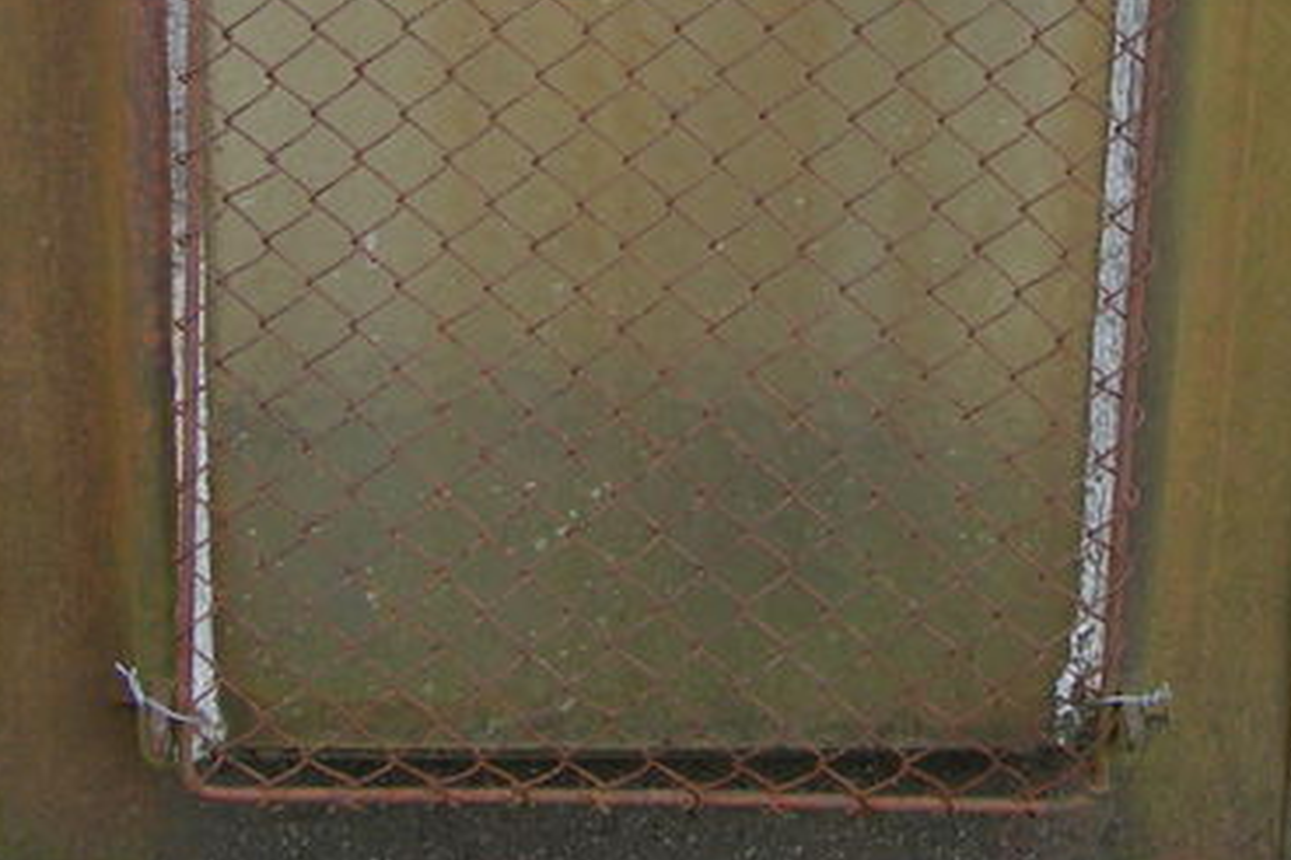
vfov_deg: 12.5
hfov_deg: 19.1
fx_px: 3837
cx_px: 773
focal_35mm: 107
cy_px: -164
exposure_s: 1/100
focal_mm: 7.8
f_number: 2.8
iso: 50
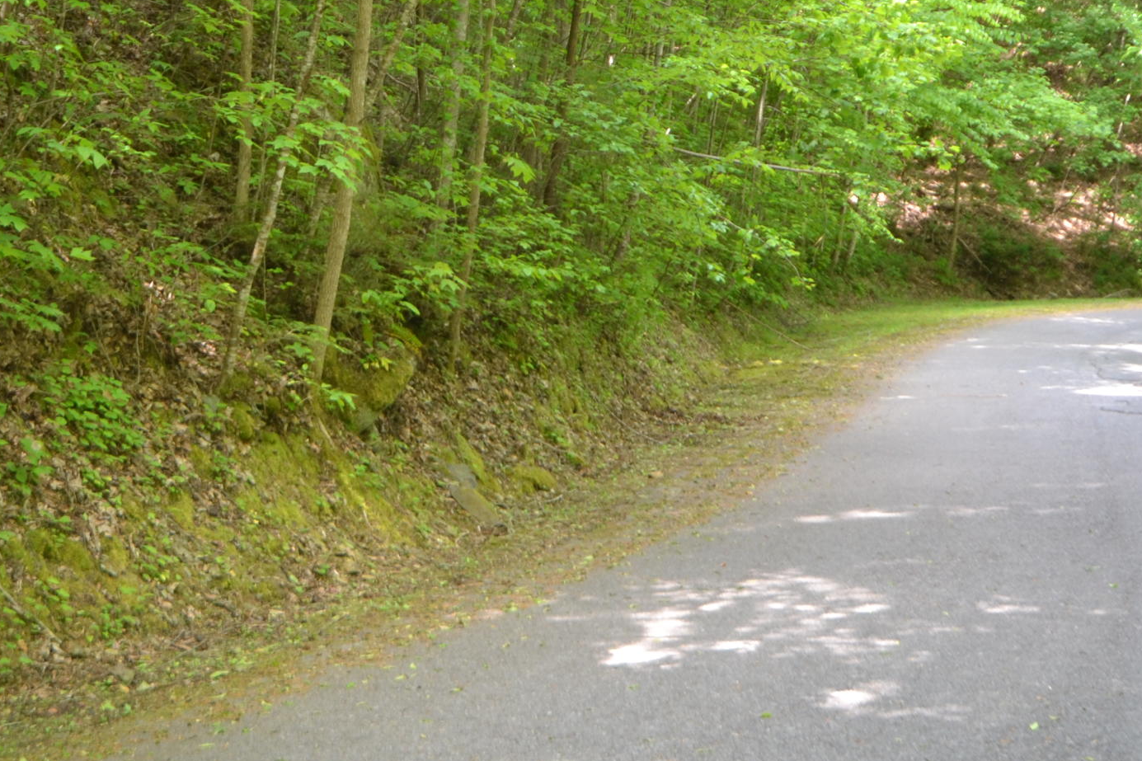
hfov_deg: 30.7
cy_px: 205
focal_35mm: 65
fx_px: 2062
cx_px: 356
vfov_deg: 20.8
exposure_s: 1/60
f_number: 5.6
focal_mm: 20
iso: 450
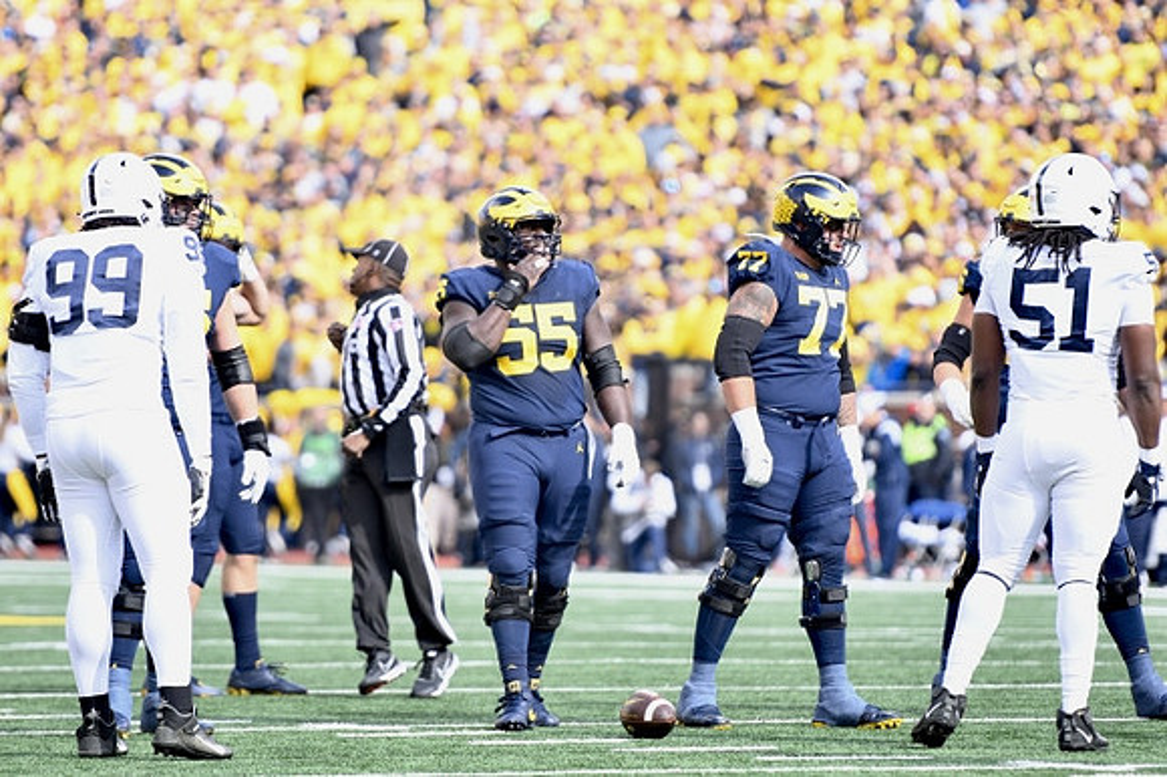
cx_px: 584
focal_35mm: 300
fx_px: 9719
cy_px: 388
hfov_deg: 6.9
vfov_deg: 4.6
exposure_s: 1/1000
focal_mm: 200
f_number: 2.8
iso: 400
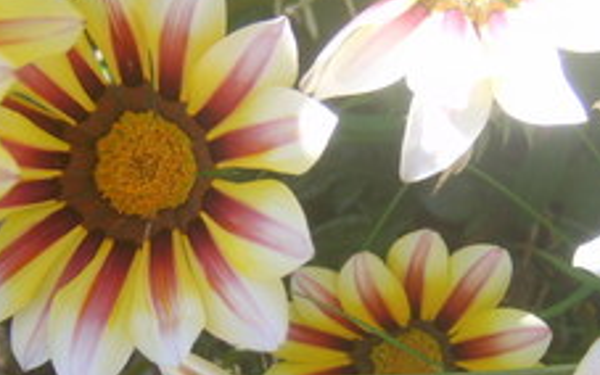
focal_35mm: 78
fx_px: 1276
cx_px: 204
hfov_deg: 26.3
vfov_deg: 16.6
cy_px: 312
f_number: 2.7
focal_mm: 9.86
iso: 50
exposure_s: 1/162
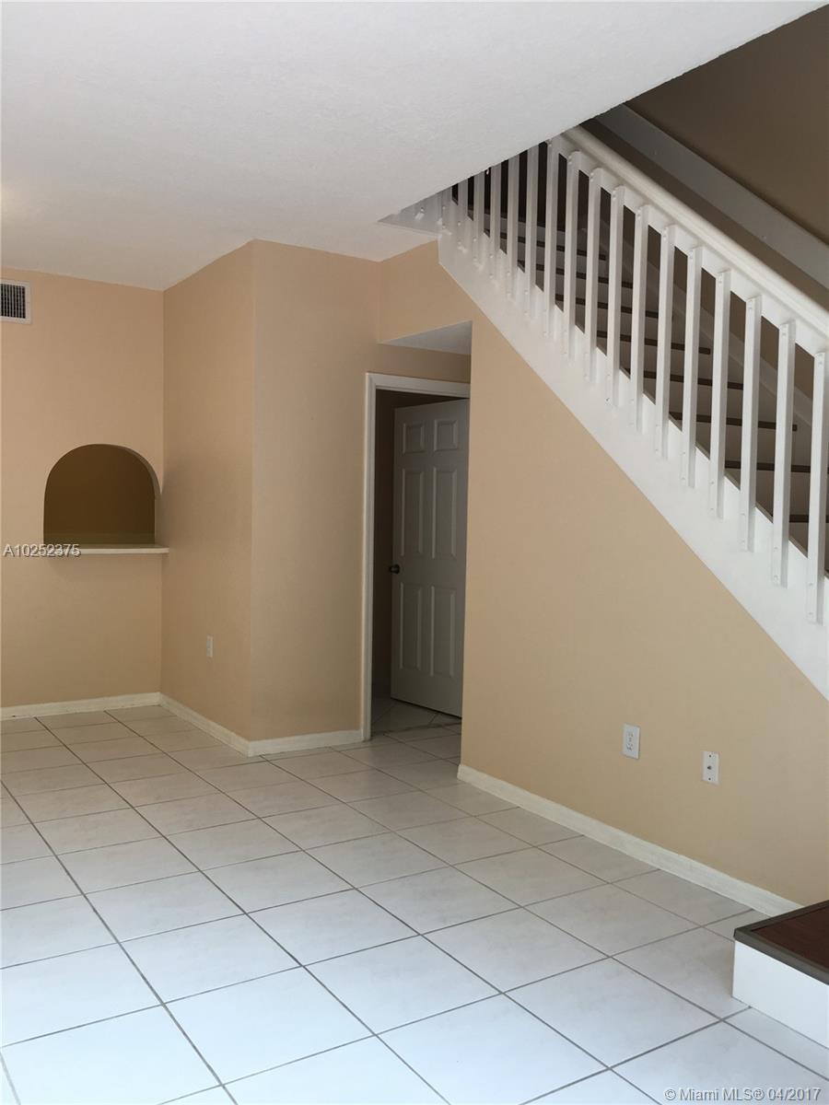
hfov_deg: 48.2
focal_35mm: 29
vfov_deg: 61.7
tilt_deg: -1.4
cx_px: 414
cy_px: 552
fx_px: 926
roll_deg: -1.3
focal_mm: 4.15
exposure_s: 1/60
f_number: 2.2
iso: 25
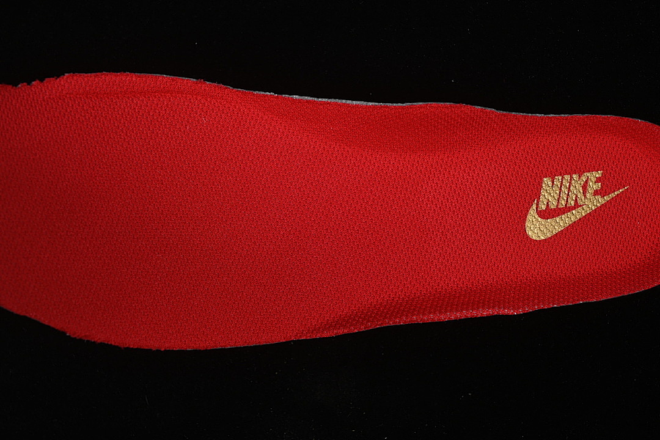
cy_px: 220
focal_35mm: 75
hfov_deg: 27.0
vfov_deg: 18.2
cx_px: 330
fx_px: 1375
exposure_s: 1/80
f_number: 7.1
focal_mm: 50
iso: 160
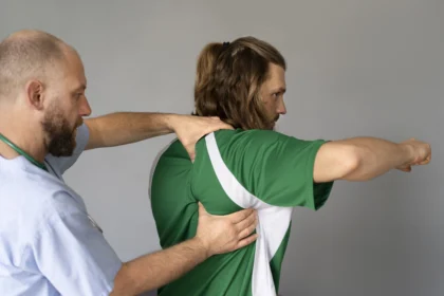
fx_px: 678
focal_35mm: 55
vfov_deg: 24.6
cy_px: 148
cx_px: 222
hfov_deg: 36.2
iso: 250
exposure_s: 1/160
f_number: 2.5
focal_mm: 55
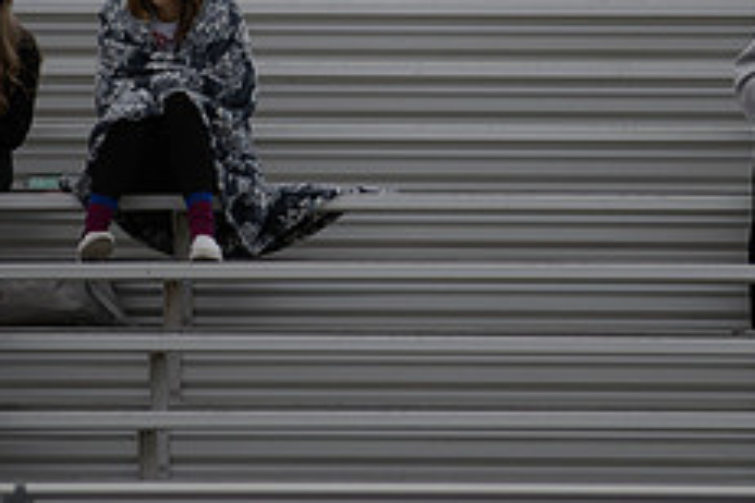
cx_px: 412
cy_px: 41
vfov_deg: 2.7
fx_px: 10527
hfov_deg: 4.1
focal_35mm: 502
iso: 64
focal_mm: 200
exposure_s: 1/200
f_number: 2.8
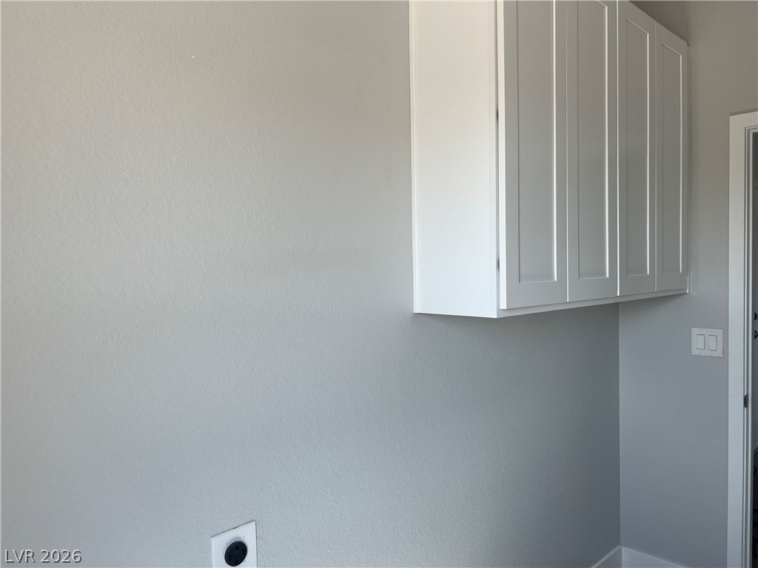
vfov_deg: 53.1
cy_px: 284
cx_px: 379
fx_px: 569
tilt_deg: -1.3
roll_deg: +1.1
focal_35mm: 26
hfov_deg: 67.3
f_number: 1.5
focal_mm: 5.7
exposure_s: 1/161
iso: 40
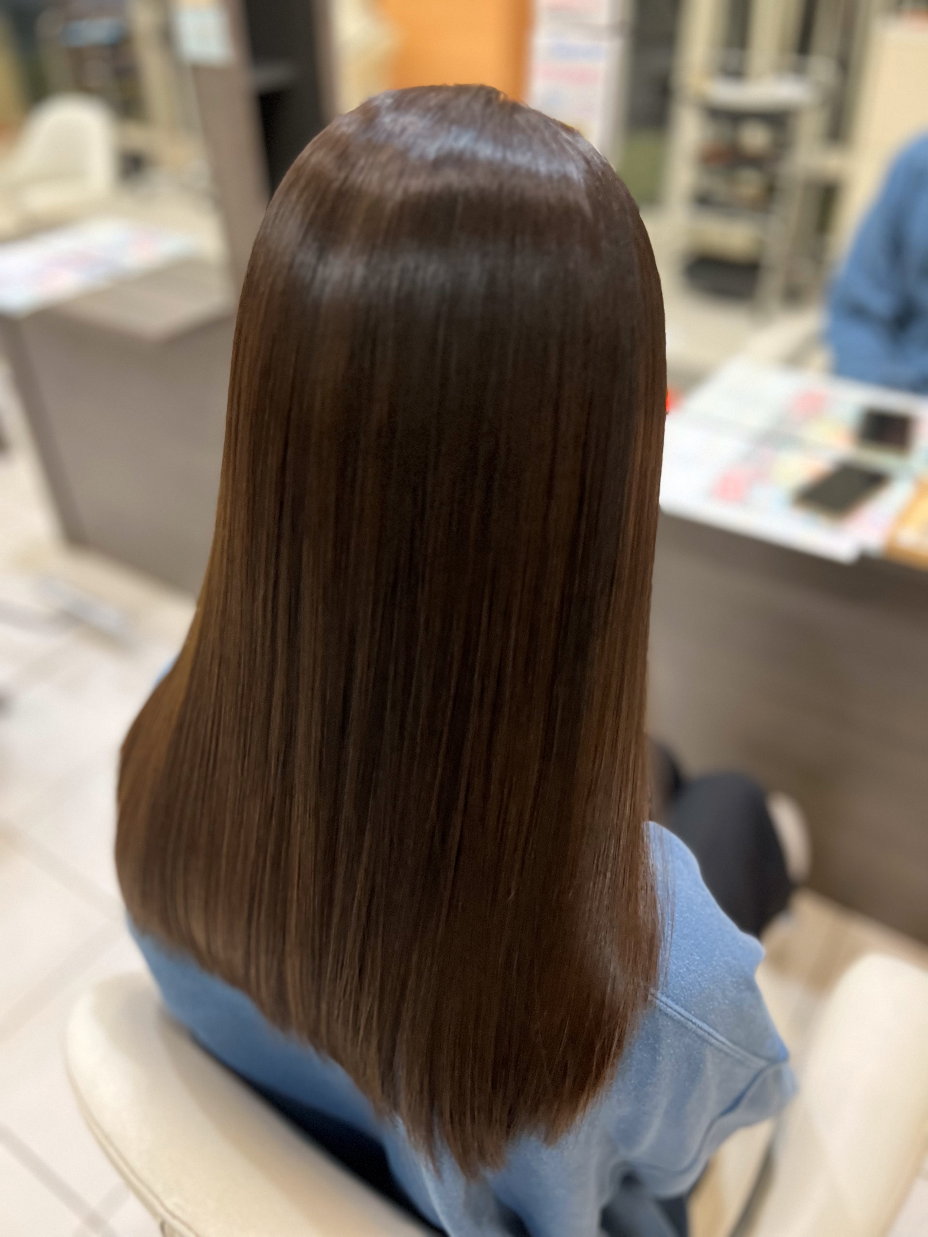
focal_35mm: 26
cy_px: 618
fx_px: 929
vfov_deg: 67.3
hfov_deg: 53.1
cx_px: 464
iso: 320
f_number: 1.5
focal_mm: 5.7
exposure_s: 1/50
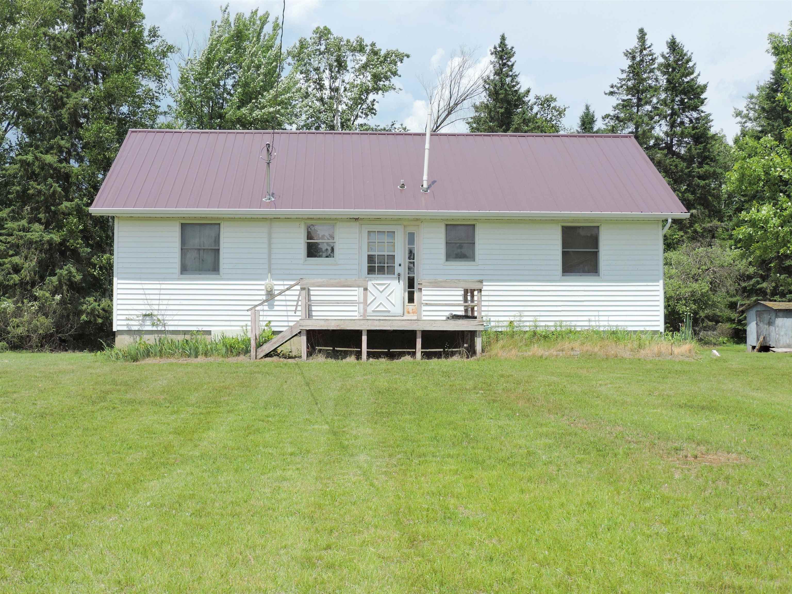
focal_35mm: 47
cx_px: 396
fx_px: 1075
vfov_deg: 30.9
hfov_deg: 40.4
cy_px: 297
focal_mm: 8.4
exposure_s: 1/1250
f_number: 3.5
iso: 100
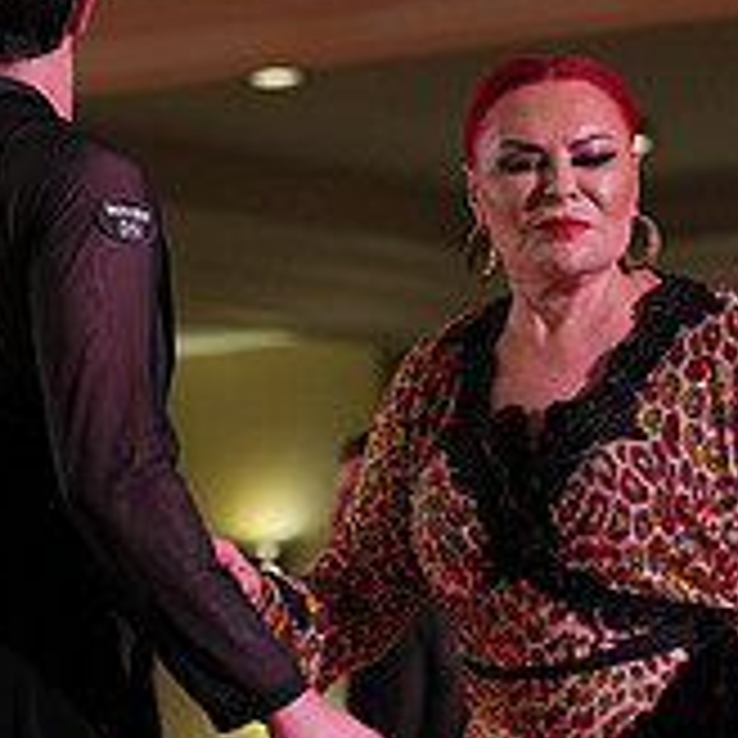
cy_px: 950
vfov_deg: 5.4
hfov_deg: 5.4
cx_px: 340
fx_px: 7815
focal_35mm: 324
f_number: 4
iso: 800
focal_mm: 108
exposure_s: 1/400
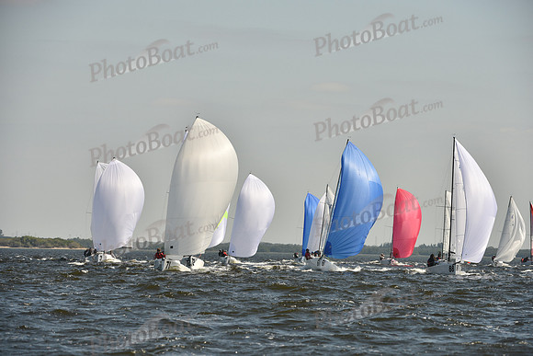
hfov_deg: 9.4
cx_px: 266
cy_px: 178
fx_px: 3258
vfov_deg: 6.2
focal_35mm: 220
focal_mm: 220
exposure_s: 1/1250
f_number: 8
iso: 250
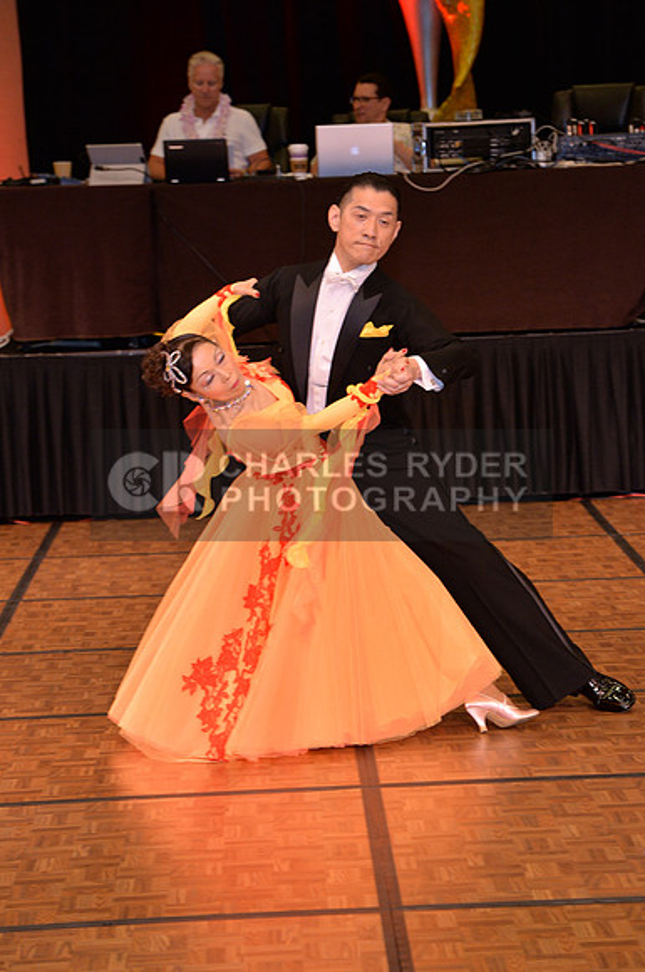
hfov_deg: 12.2
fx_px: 3019
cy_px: 486
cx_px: 322
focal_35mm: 112
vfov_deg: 18.3
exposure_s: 1/200
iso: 2000
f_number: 5.6
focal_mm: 112
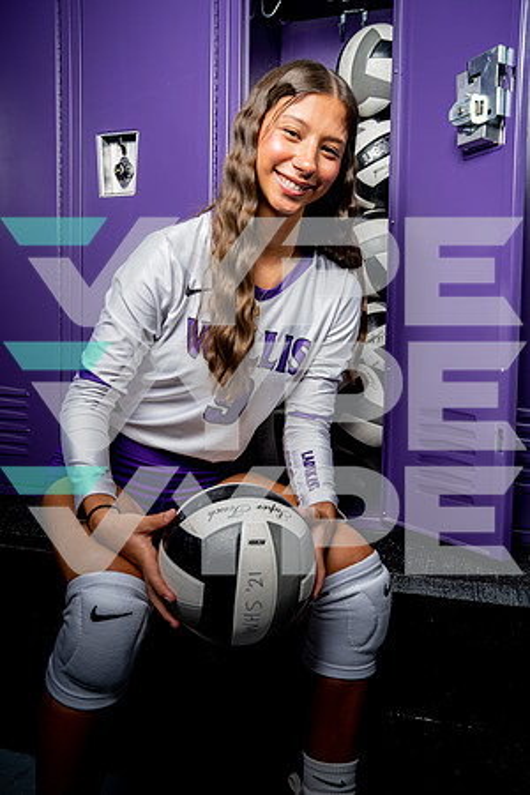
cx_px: 265
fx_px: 685
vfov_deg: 60.3
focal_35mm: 31
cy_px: 398
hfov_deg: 42.3
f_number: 4.5
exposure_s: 1/250
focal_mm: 31
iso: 200
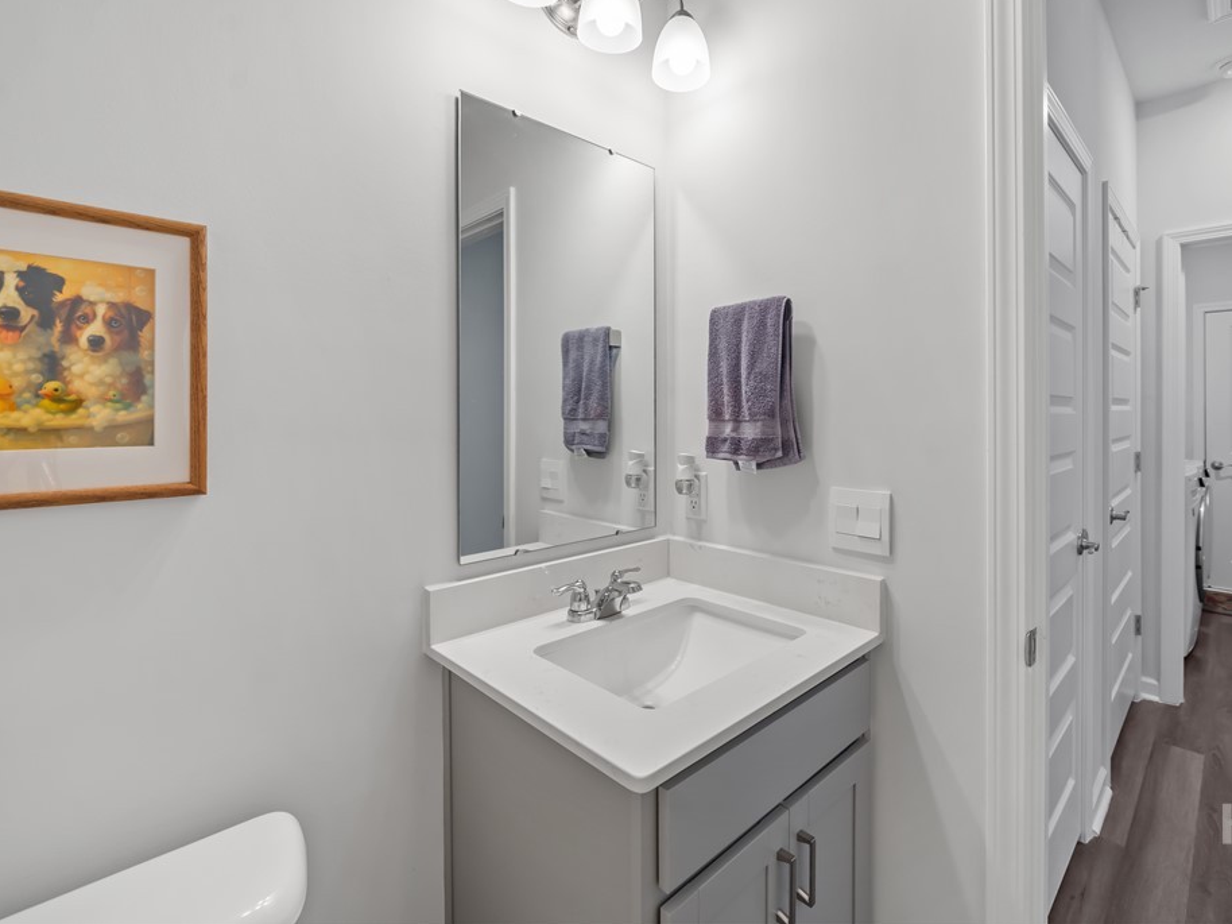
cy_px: 437
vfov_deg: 78.0
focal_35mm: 16
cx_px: 665
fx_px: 569
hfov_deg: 94.3
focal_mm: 14
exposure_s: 1/30
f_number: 7.1
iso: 1250
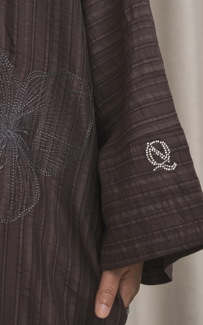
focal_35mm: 96
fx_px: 850
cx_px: 112
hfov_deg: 13.6
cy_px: 172
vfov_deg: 21.6
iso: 200
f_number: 4
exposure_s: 1/125
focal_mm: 55
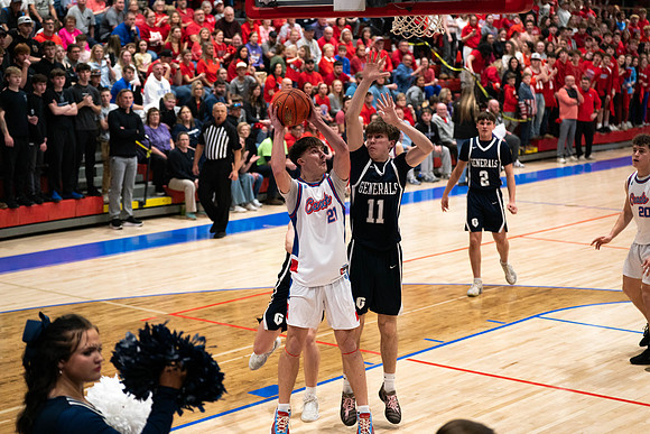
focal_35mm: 70
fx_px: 1264
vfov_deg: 19.5
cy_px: 217
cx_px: 325
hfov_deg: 28.8
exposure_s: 1/1000
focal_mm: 70
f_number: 2.8
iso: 4000
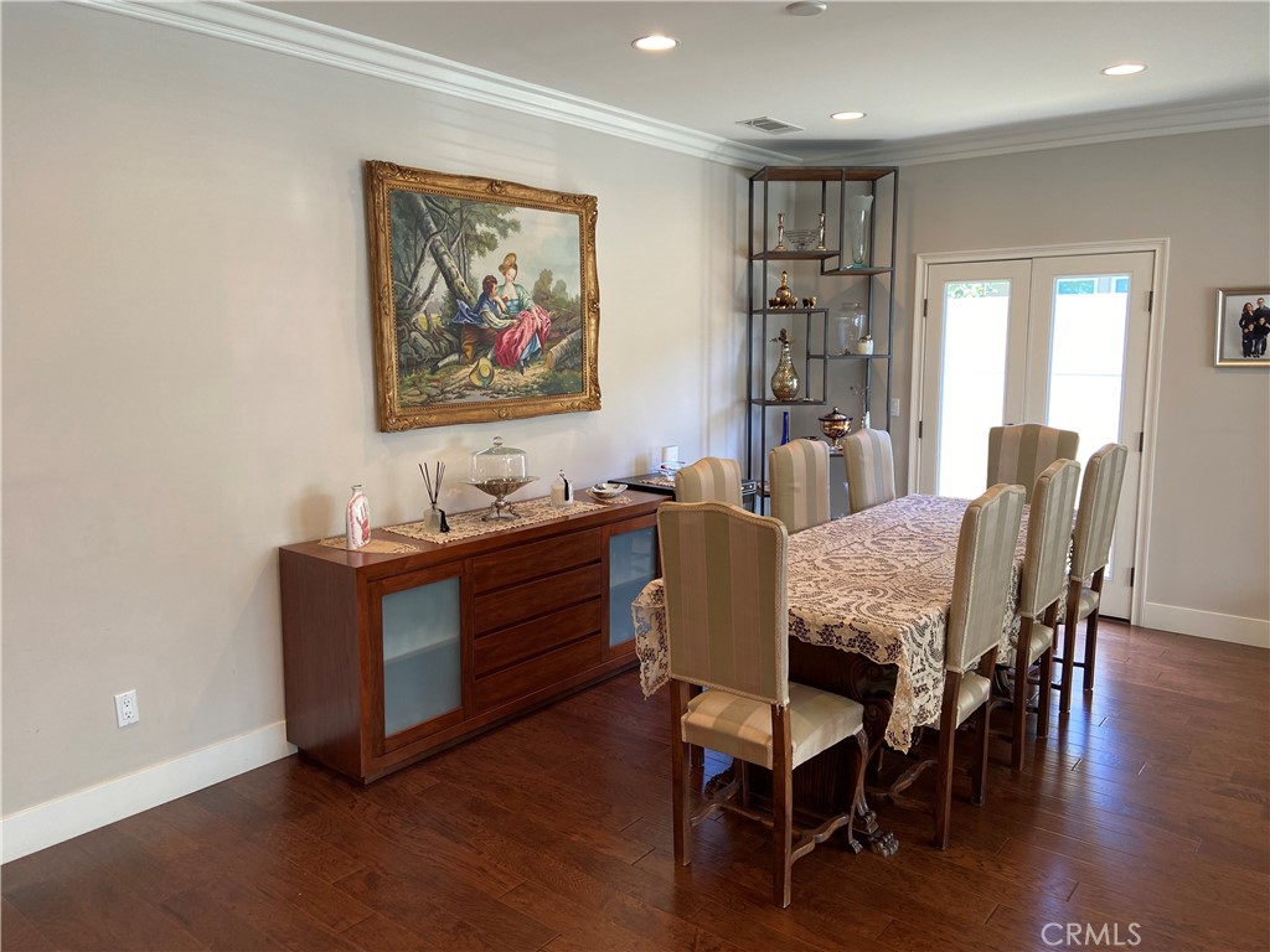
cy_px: 476
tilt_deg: -8.0
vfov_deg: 53.1
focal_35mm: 26
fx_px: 954
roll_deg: +0.2
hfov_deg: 67.3
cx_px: 635
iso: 80
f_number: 1.8
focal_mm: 4.25
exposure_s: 1/60
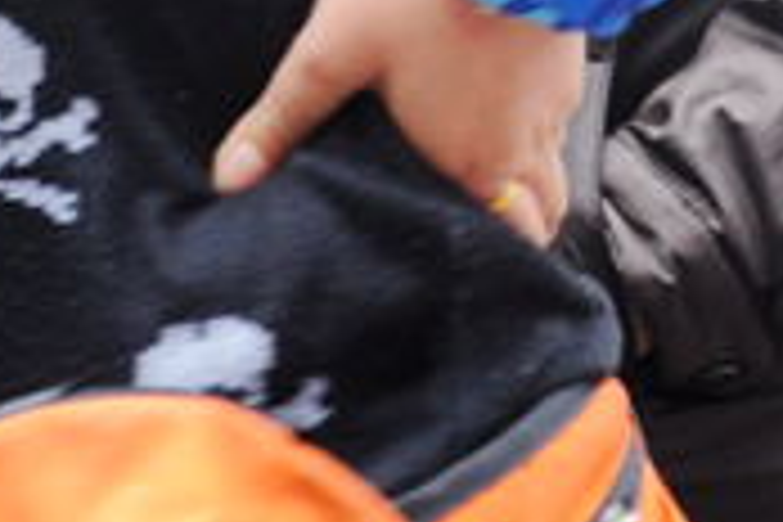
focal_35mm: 300
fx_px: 6524
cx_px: -500
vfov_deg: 4.5
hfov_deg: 6.7
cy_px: -540
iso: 400
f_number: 8
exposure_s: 1/25
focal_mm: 34
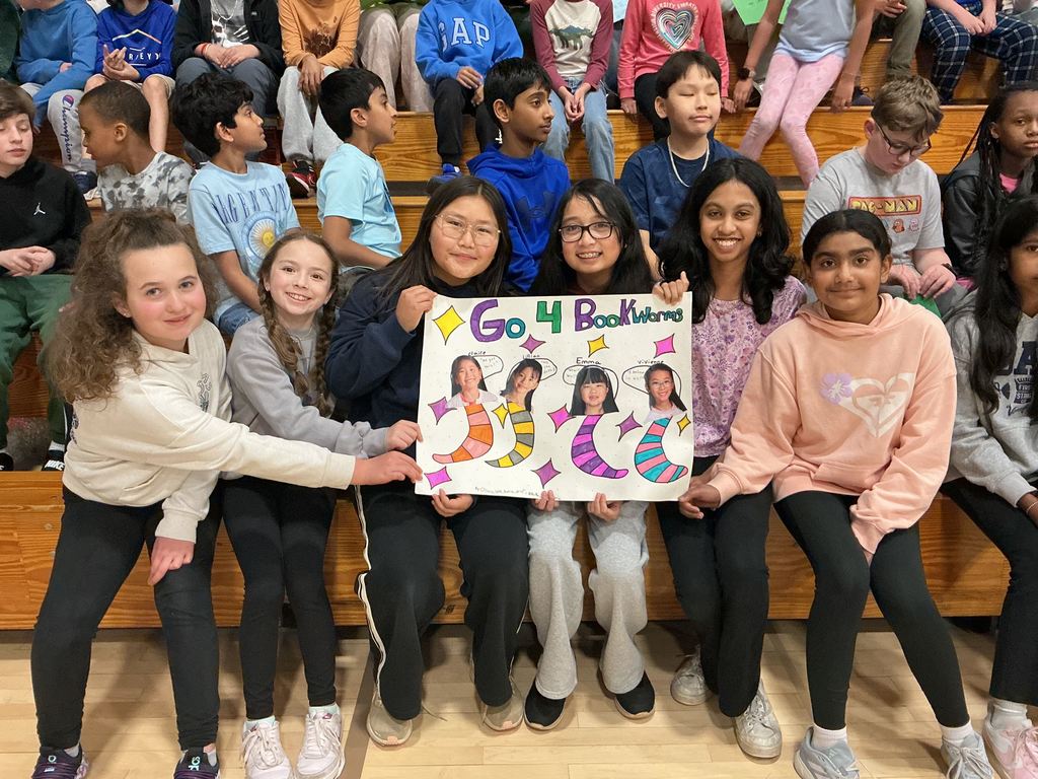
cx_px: 519
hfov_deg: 61.7
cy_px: 390
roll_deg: +1.1
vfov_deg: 48.2
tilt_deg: -17.1
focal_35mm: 29
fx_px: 870
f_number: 1.8
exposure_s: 1/60
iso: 160
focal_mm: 3
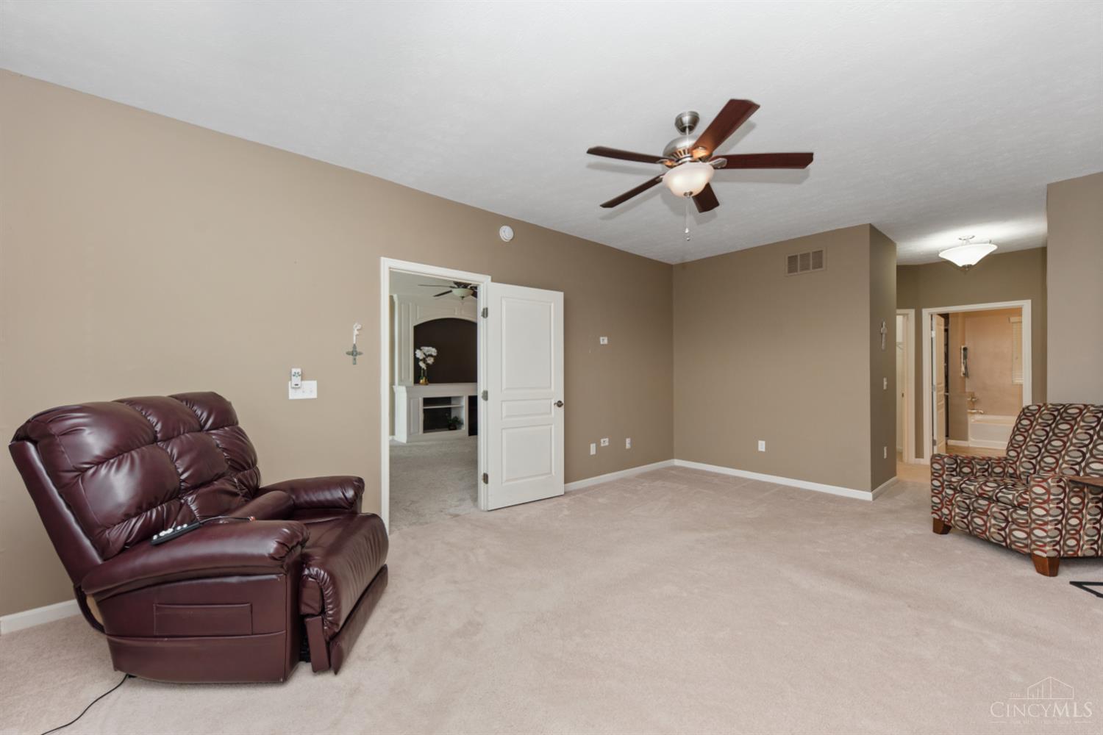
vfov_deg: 81.2
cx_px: 552
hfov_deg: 104.3
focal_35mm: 14
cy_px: 368
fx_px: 429
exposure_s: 1/25
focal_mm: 14
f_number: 5.6
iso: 400
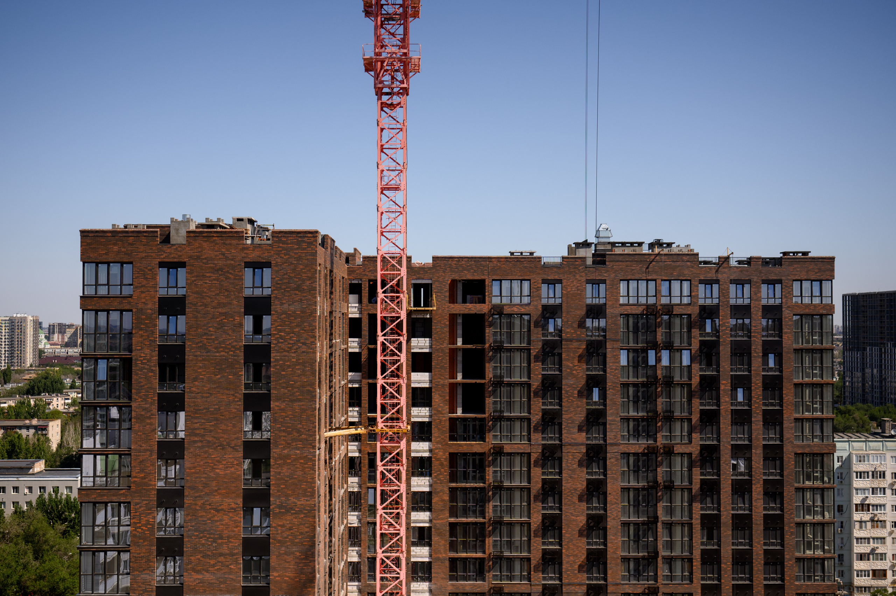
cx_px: 426
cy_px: 298
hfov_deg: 46.4
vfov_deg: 31.8
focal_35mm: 42
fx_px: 1045
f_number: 2
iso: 50
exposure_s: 1/6400
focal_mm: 35
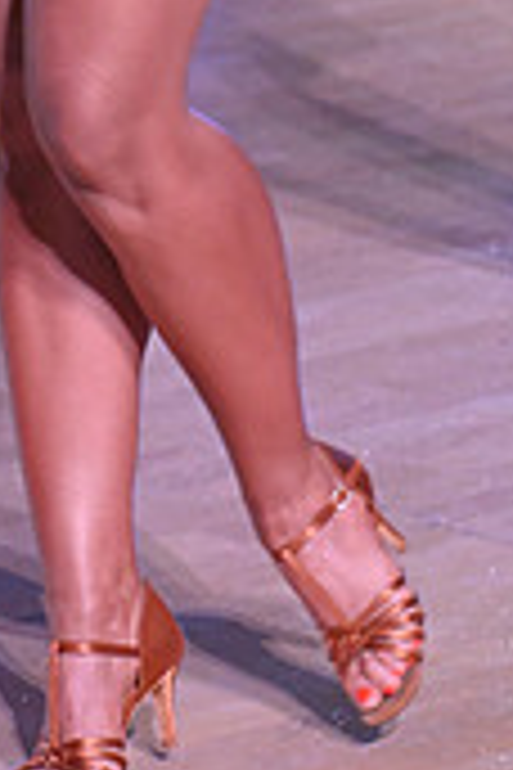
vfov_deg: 7.3
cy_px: -432
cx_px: 376
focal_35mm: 278
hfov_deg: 4.9
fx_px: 5942
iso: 4000
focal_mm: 82
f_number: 5
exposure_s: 1/500
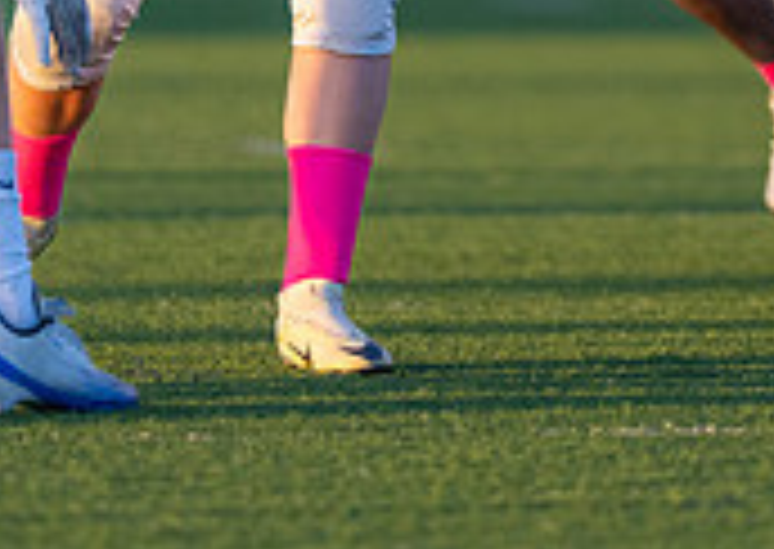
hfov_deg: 2.1
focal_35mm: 977
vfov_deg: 1.5
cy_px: -460
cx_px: 656
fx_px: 21426
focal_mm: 200
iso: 800
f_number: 2.8
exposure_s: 1/2500
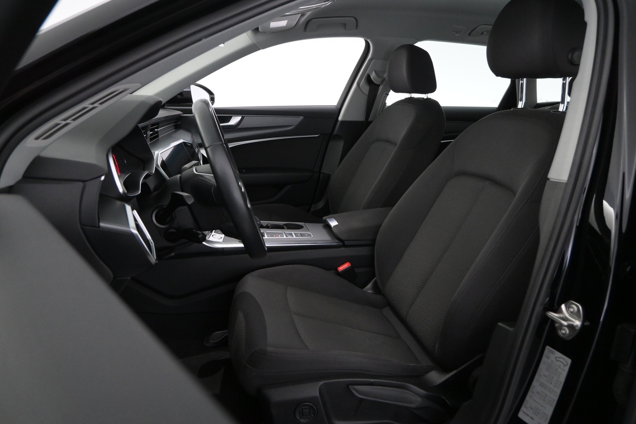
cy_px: 212
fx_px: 424
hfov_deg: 73.7
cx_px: 318
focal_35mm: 24
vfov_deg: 53.1
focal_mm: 16
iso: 2500
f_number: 4.5
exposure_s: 1/60
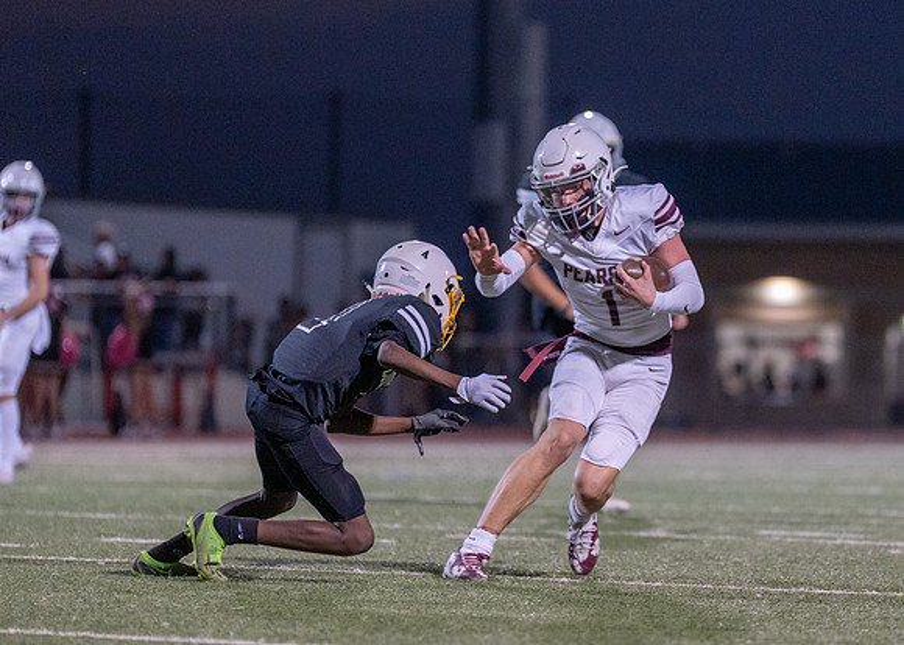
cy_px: 329
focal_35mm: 294
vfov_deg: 4.9
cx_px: 588
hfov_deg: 6.9
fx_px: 7537
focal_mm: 200
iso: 2000
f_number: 2.8
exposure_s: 1/1000
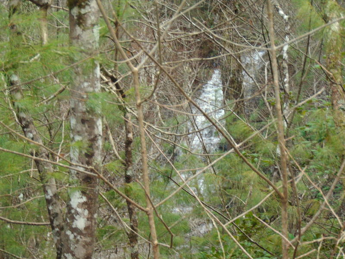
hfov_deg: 12.0
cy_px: 130
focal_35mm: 164
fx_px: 1635
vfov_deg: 9.1
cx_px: 172
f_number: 4
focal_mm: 29.5
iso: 200
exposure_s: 1/60
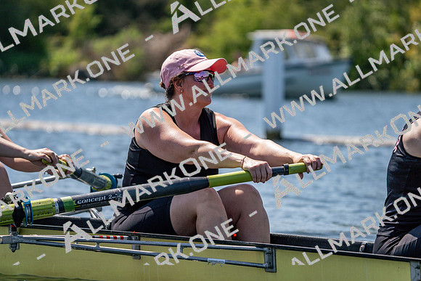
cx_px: 210
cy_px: 140
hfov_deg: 7.9
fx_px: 3029
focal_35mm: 259
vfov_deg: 5.3
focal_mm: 259
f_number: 5.6
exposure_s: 1/2000
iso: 250
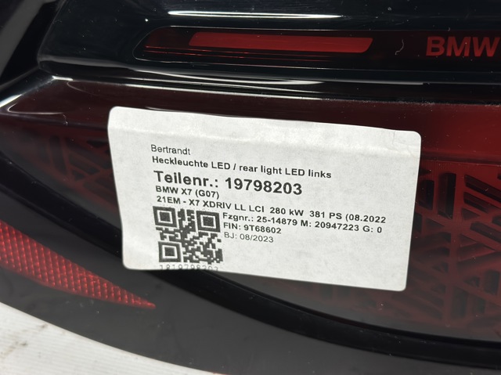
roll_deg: -2.4
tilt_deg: -43.9
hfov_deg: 39.7
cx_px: 250
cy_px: 188
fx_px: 694
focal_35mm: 48
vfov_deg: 30.2
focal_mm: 6.86
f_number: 1.78
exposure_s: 1/100
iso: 125
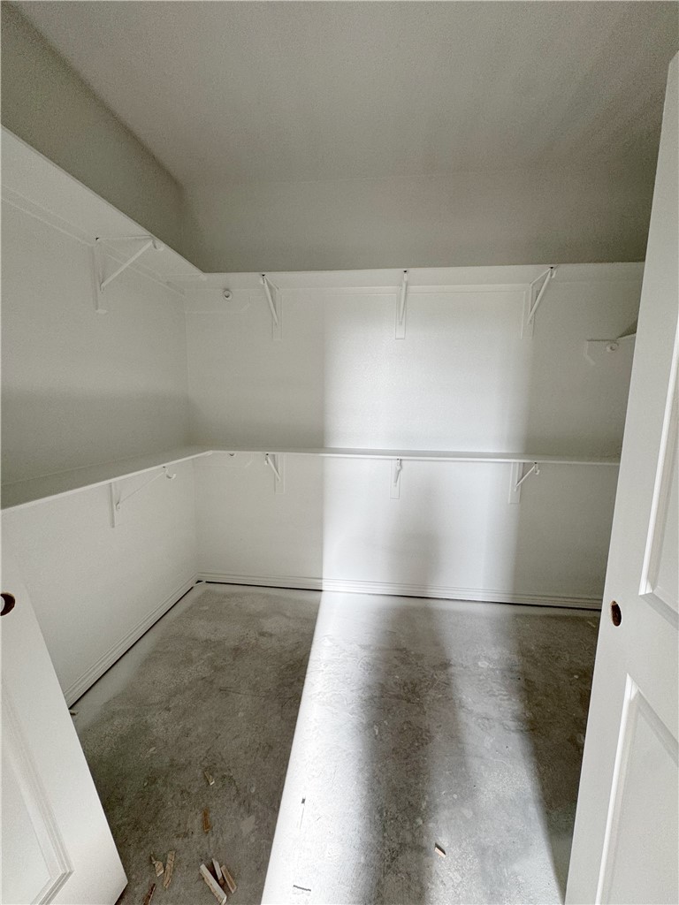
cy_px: 452
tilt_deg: -8.6
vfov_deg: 102.1
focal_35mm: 14
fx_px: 366
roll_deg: -0.6
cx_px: 340
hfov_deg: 85.7
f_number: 2.2
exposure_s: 1/99
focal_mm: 2.22
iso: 125
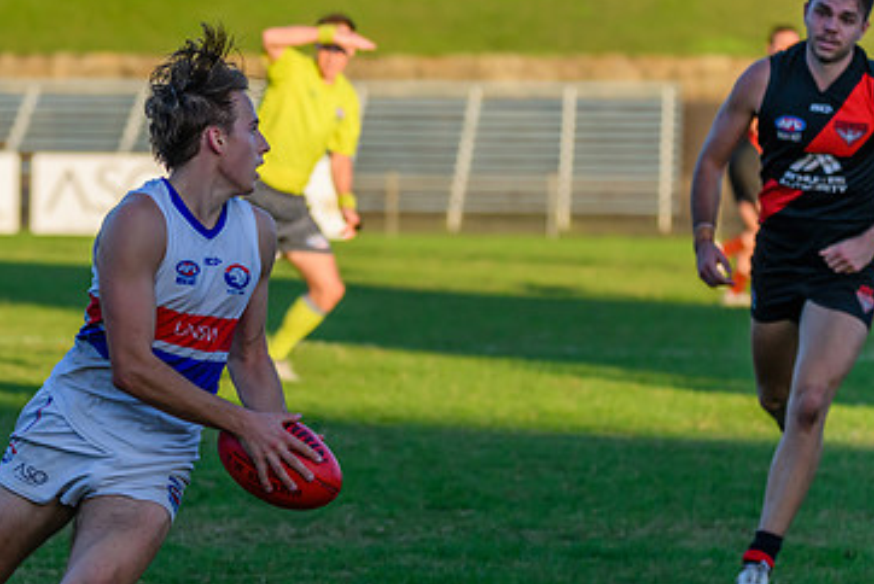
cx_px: 191
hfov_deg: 5.7
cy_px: 301
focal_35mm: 360
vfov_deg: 3.8
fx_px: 8747
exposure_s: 1/1600
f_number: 5.3
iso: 900
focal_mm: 200
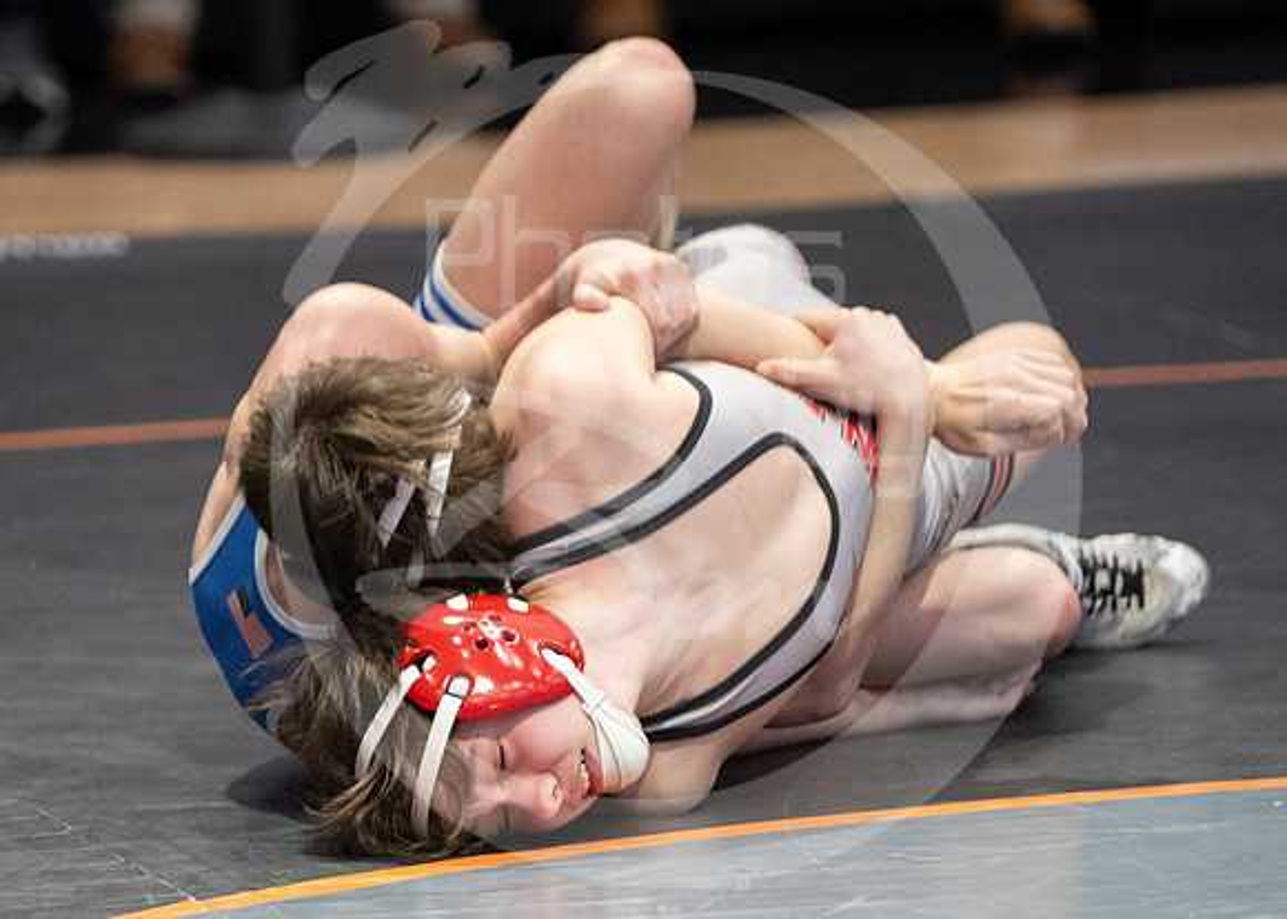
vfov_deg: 3.3
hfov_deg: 4.6
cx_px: 309
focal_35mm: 440
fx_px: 16071
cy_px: 990
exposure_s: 1/1000
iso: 3200
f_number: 2.8
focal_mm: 180
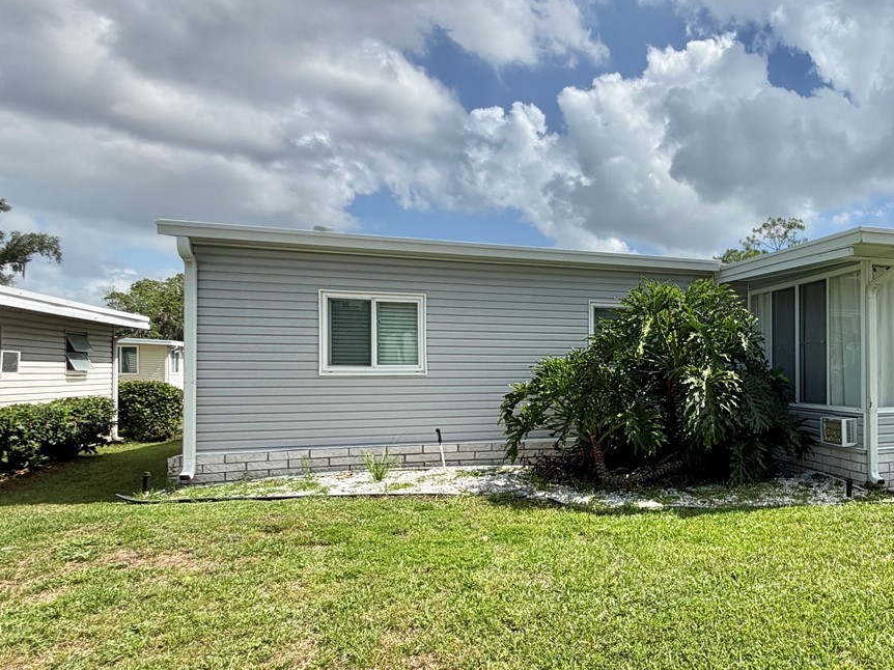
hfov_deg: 61.2
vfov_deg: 52.9
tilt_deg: +0.5
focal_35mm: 26
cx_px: 729
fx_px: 671
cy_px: 370
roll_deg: +0.7
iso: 20
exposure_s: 1/1312
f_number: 2.2
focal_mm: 2.22
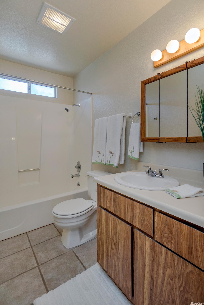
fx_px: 127
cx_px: 102
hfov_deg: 77.4
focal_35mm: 15
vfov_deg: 100.4
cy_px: 152
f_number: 5
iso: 100
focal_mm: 10
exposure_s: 1/25
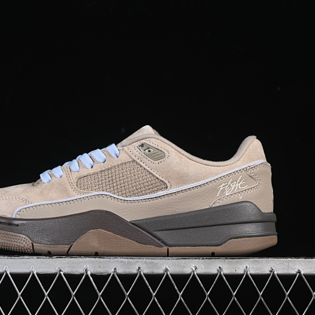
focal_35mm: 97
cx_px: 120
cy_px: 158
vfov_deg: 17.9
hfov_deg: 17.9
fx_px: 999
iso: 160
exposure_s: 1/80
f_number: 8
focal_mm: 50
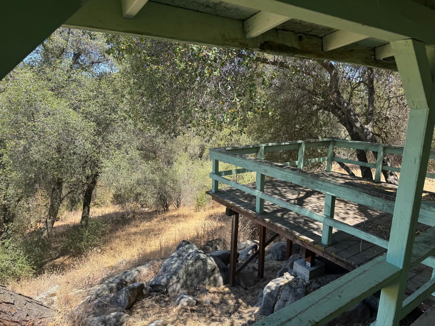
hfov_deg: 71.6
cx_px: 218
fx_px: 302
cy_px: 163
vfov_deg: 56.8
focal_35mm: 24
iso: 80
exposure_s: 1/1094
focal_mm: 6.76
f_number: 1.78
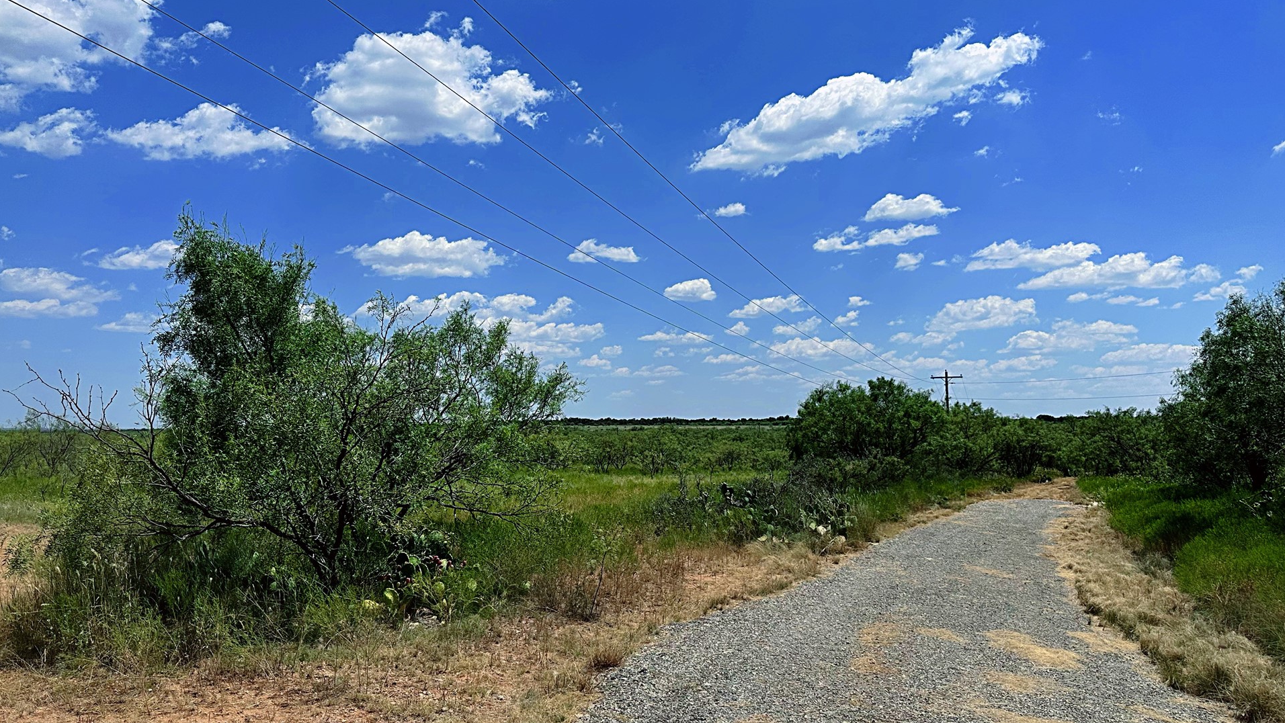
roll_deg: +0.9
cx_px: 644
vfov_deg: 41.5
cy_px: 351
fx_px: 954
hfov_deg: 67.9
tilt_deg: +4.8
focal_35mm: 28
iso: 80
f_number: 1.78
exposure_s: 1/8929
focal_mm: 6.86
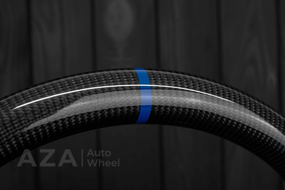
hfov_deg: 37.8
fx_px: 416
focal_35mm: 52
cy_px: 95
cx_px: 142
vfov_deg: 25.8
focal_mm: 35
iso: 500
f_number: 6.3
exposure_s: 1/125
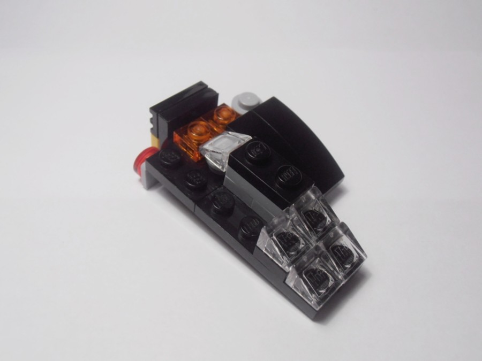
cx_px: 241
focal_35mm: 37
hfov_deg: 50.1
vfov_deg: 38.7
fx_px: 515
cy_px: 180
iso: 80
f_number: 3.9
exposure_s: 1/60
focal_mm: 6.61
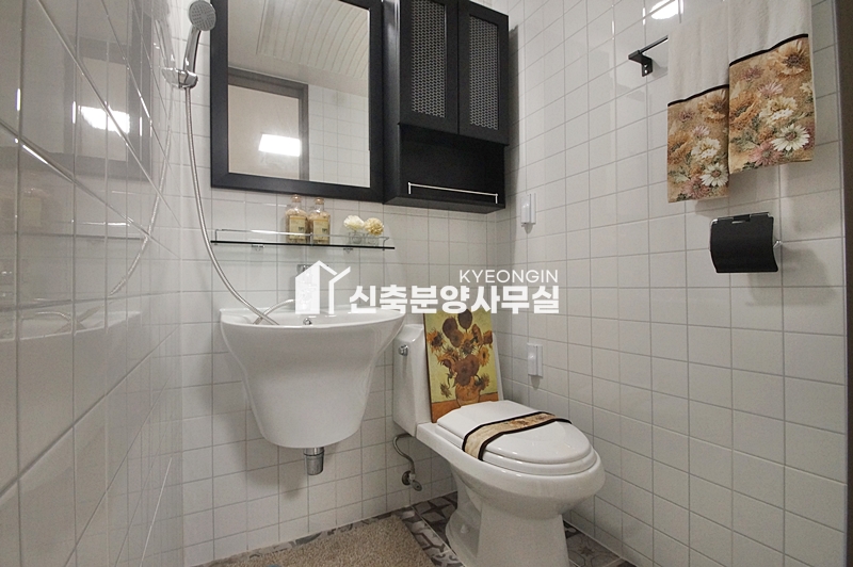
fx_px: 355
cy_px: 284
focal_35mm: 15
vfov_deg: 77.2
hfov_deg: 100.4
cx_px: 426
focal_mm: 10
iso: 1600
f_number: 9
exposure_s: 1/40
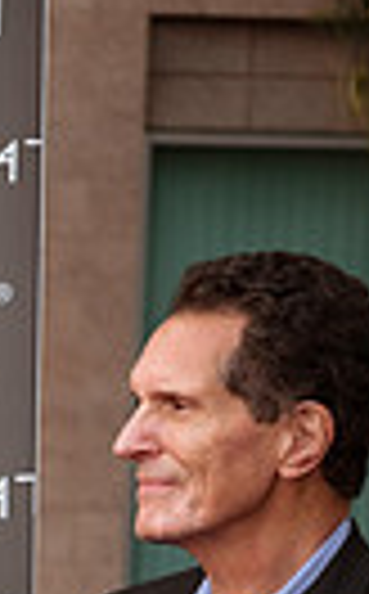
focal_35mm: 157
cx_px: -639
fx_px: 2537
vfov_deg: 12.9
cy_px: 772
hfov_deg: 7.5
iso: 200
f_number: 1.8
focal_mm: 35
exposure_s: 1/400
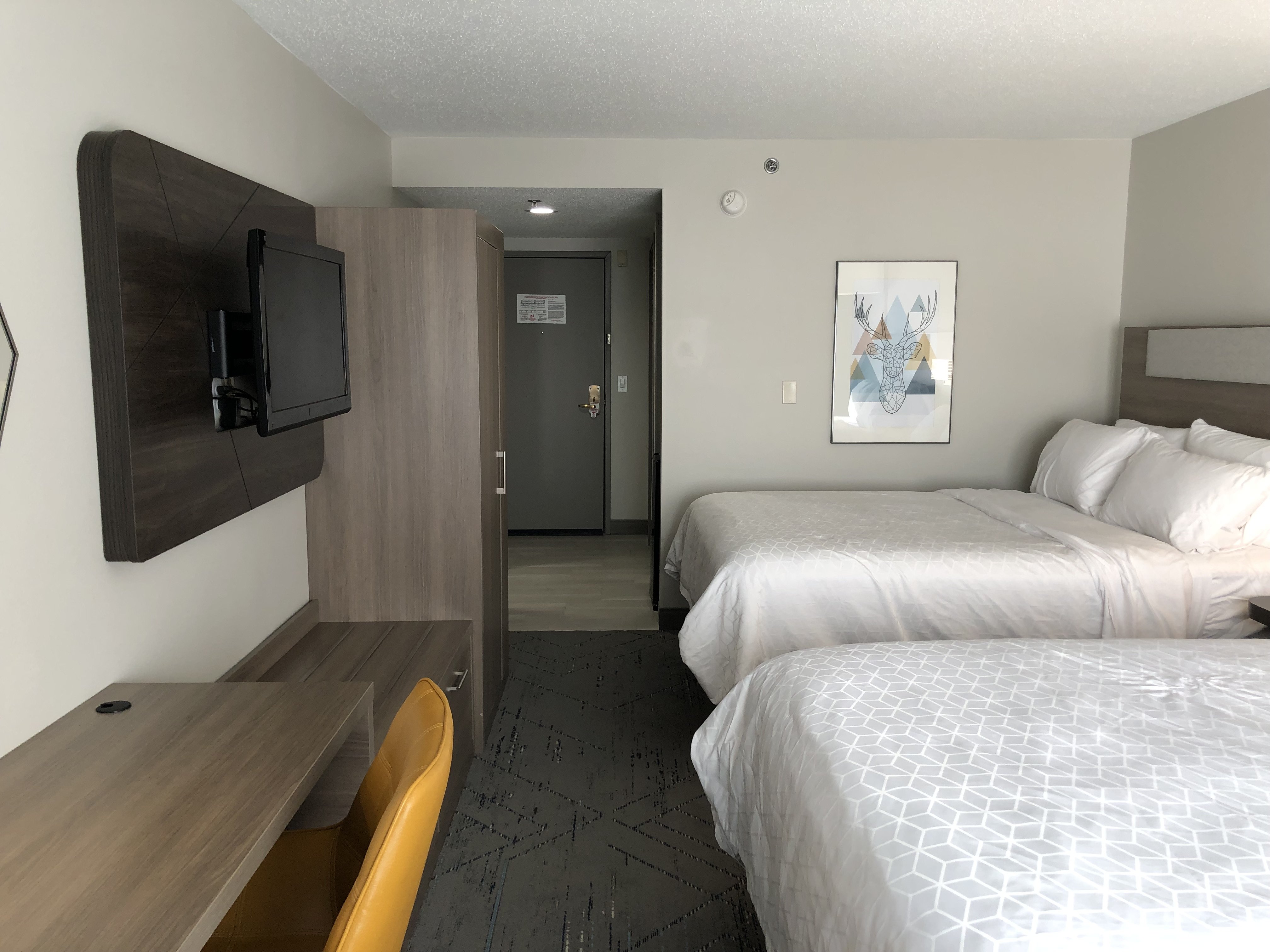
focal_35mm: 28
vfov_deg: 49.7
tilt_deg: -8.0
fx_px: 1027
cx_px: 635
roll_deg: +0.4
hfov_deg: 63.4
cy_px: 476
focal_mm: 4
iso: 50
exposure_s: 1/120
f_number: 1.8
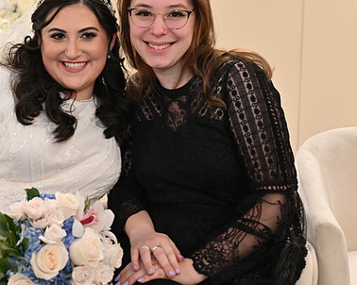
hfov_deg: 26.2
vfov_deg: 21.2
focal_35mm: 72
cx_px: 97
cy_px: 111
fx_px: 760
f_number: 4
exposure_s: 1/100
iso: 3200
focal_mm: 50
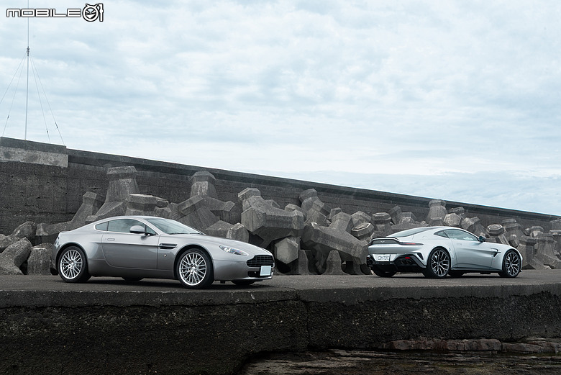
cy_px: 188
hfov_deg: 54.4
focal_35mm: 35
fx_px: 546
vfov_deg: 37.9
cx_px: 280
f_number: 5.6
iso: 400
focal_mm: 35
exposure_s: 1/125
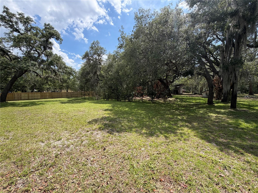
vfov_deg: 85.7
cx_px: 129
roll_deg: +1.0
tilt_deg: -2.8
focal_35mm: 14
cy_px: 96
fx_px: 104
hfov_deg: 102.1
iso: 32
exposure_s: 1/770
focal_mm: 2.22
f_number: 2.2
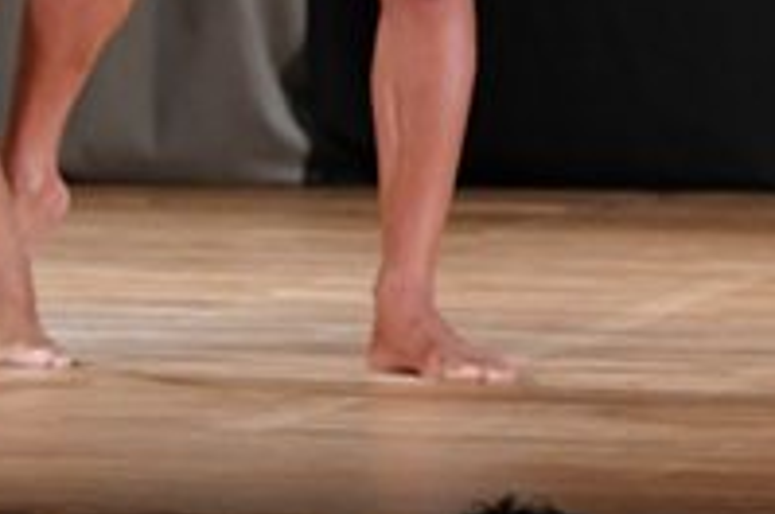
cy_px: -479
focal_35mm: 936
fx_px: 20117
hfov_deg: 2.2
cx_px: -481
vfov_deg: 1.5
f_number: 5.6
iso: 3200
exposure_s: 1/400
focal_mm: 160
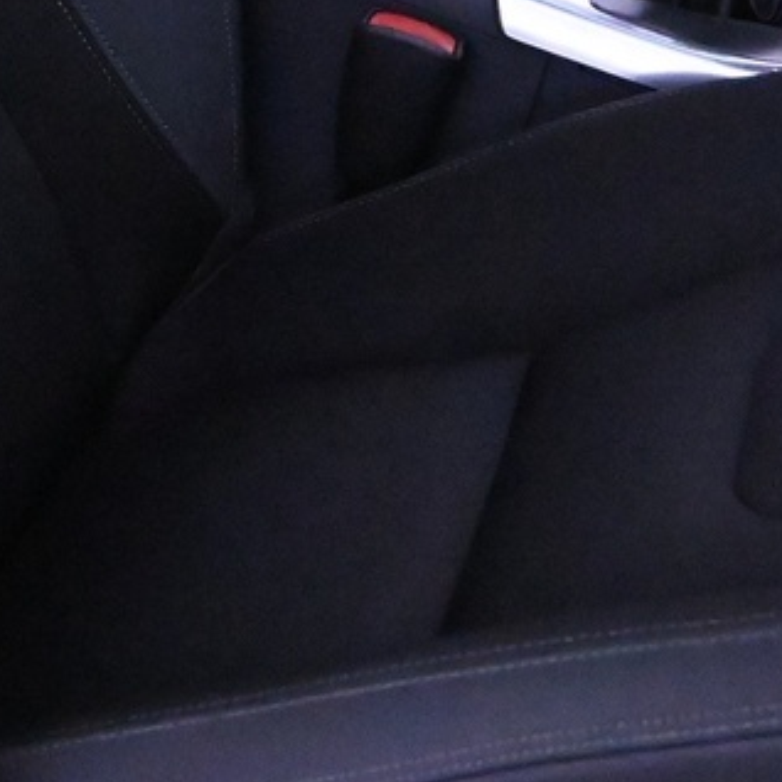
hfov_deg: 16.7
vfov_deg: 15.9
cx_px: 283
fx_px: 2658
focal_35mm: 104
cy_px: -231
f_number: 3.5
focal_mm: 16
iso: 10000
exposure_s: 1/160
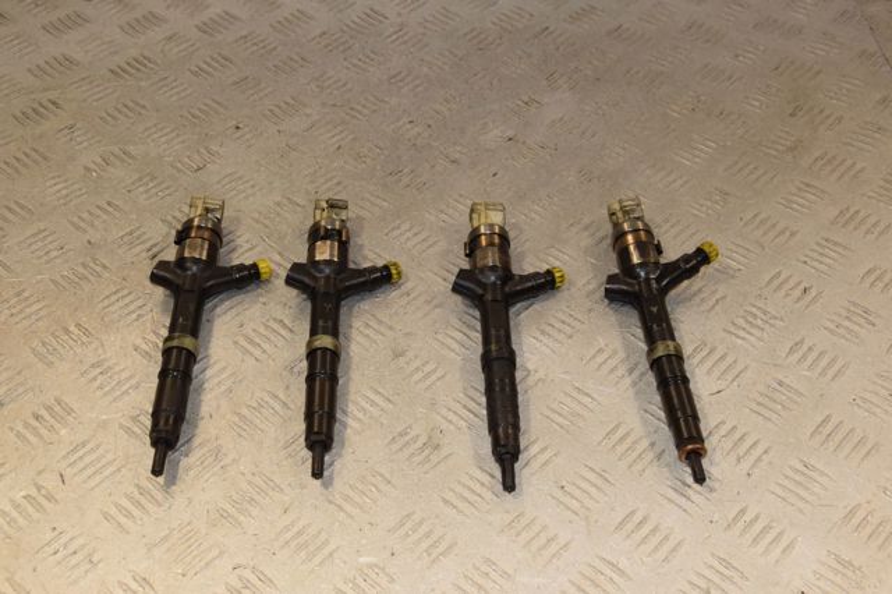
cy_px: 297
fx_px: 1189
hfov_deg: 41.1
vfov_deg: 28.0
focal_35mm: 48
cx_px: 446
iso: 800
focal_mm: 32
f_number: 9
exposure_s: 1/200
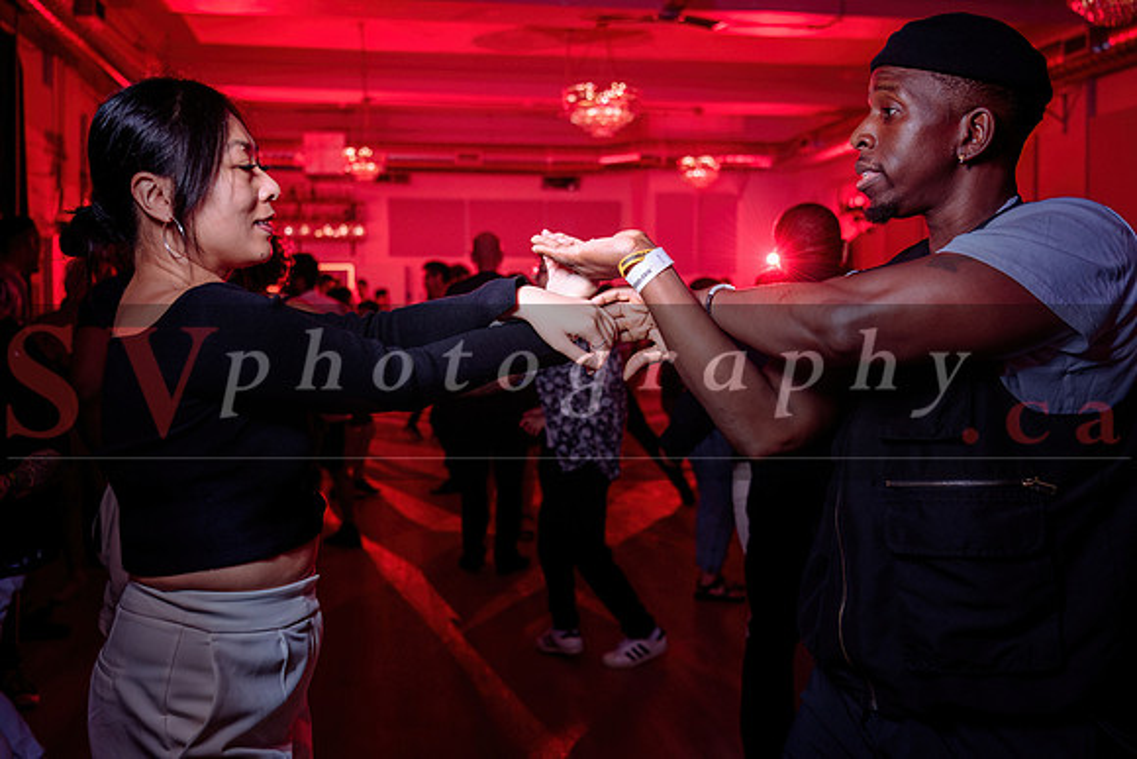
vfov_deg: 35.6
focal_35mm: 37
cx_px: 568
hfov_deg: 51.5
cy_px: 342
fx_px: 1179
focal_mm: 34
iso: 800
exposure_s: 1/80
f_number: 3.2
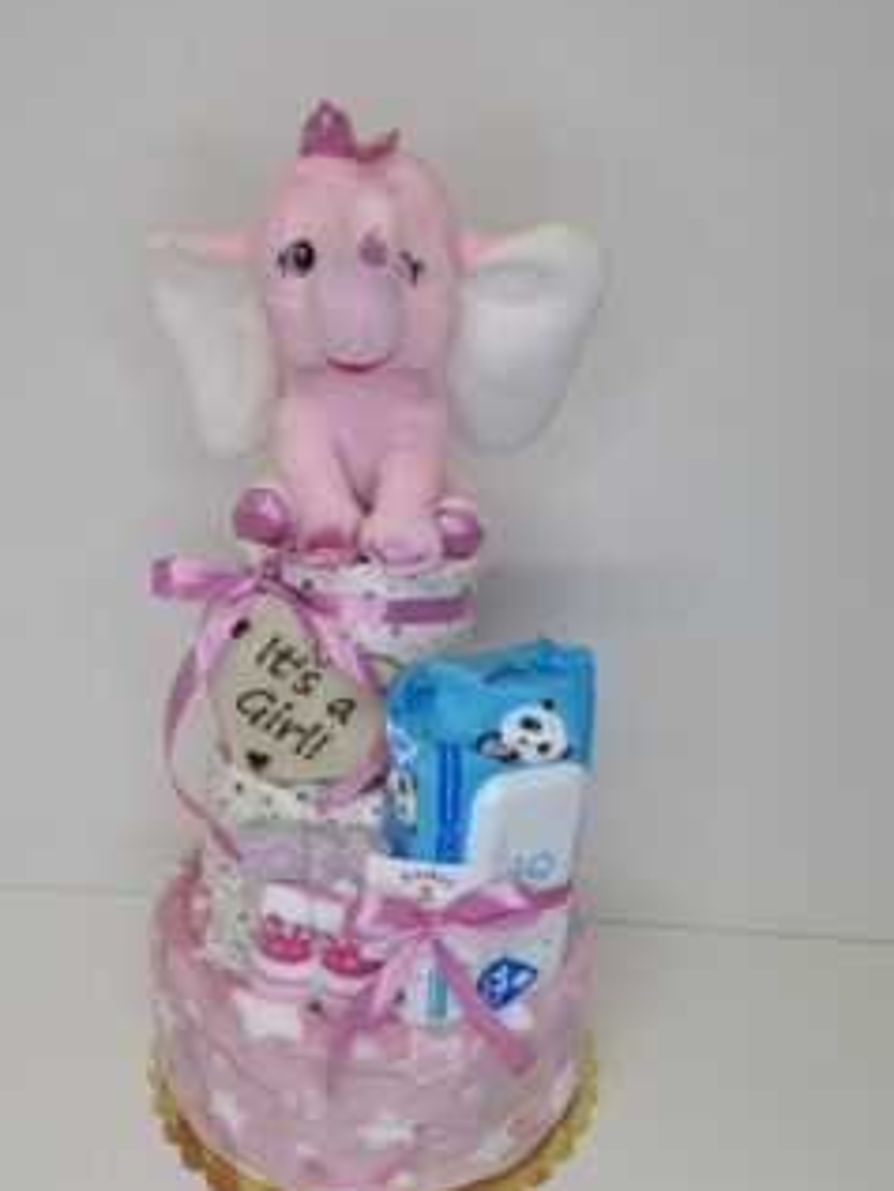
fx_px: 998
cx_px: 379
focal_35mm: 29
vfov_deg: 61.0
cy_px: 729
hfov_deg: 48.1
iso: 100
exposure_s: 1/100
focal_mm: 5.54
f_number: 1.8
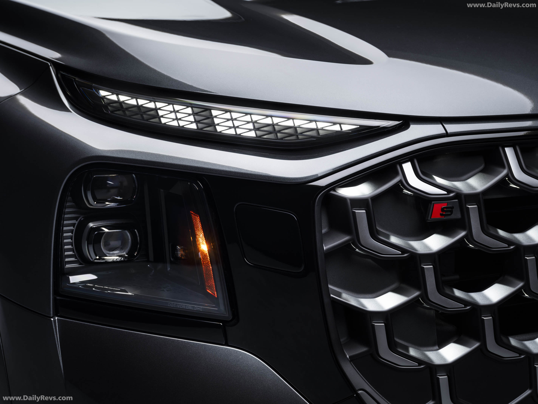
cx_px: 269
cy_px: 202
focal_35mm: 79
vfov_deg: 18.7
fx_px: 1228
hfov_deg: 24.7
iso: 125
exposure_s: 1/40
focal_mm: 100
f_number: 8
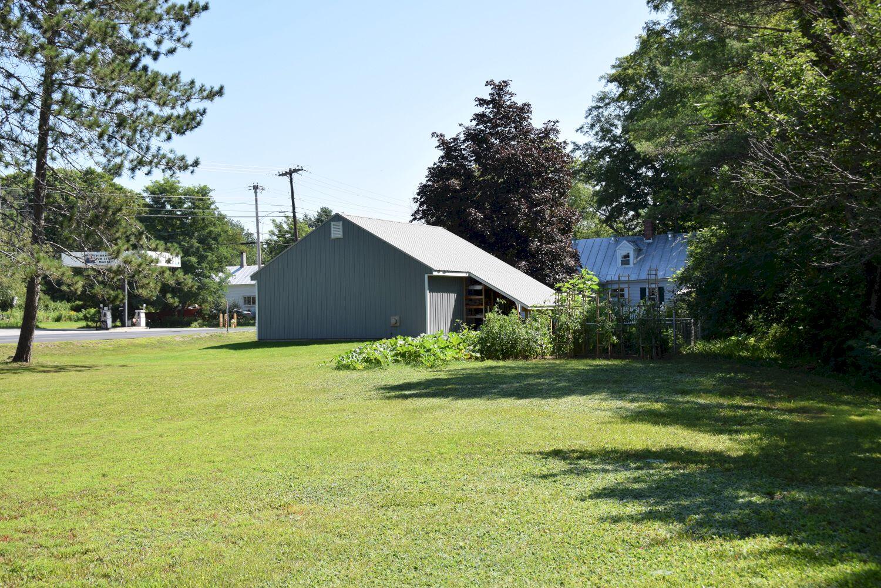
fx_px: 1028
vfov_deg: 31.9
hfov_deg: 46.4
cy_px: 294
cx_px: 440
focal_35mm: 42
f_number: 9
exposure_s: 1/320
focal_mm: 28
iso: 200
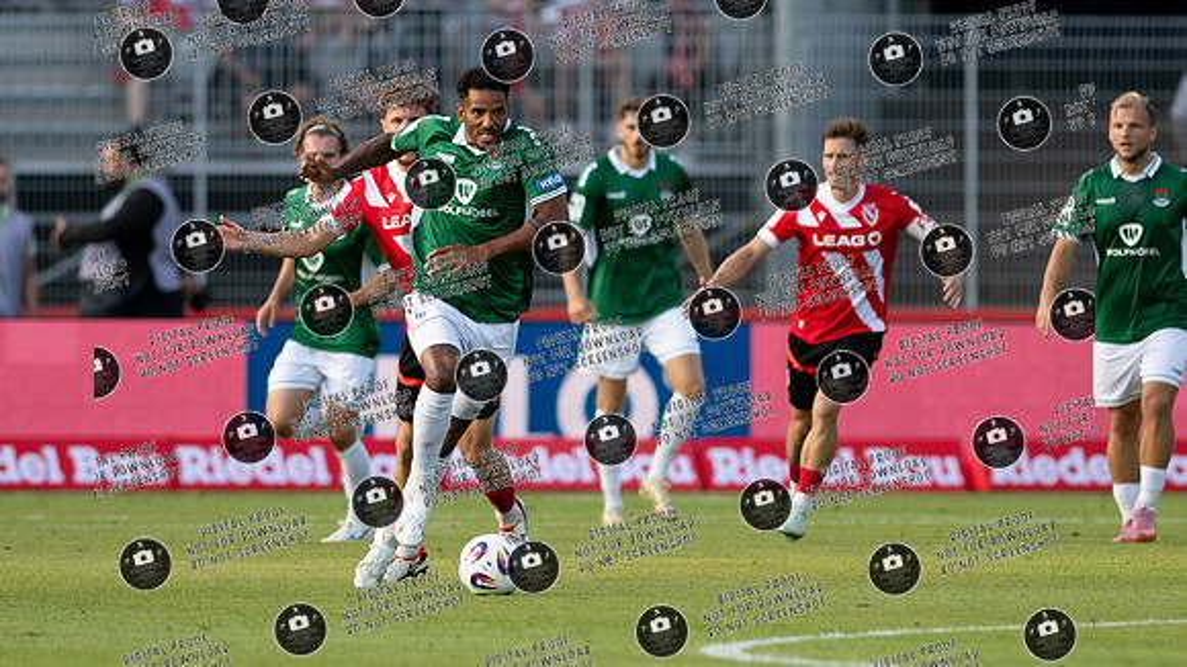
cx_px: 559
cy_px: 282
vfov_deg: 1.7
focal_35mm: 733
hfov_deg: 2.9
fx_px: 23067
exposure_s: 1/1600
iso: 720
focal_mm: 300
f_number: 3.2
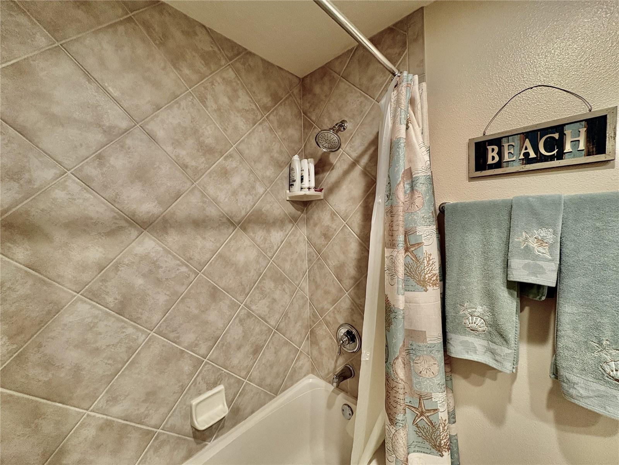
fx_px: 250
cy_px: 232
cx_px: 310
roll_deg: +1.6
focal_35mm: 14
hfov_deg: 102.1
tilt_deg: -2.3
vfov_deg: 85.7
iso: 250
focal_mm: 2.22
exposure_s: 1/60
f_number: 2.2
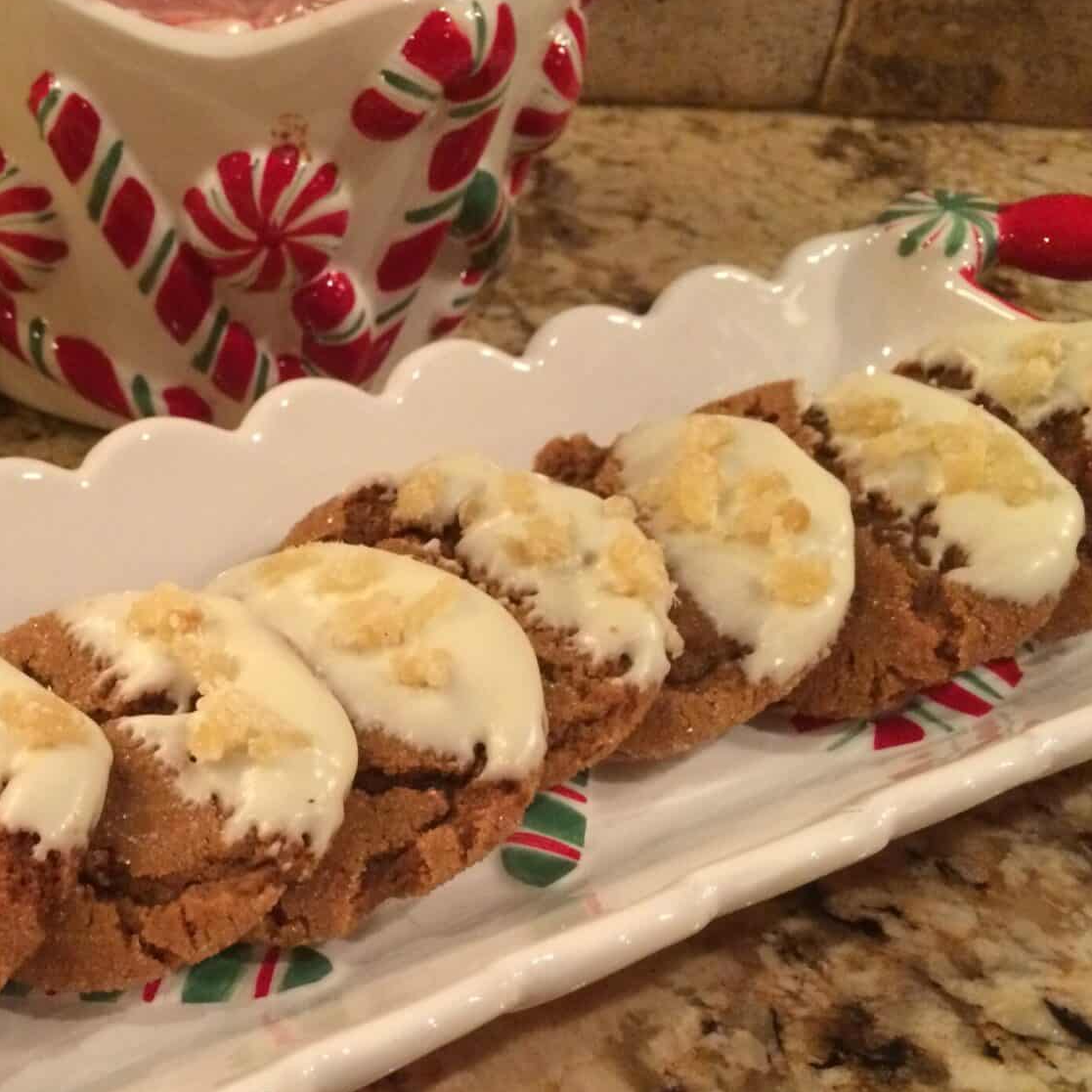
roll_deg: -2.0
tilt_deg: -40.5
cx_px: 201
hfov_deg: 34.8
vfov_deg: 35.9
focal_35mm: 47
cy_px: 679
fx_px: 1677
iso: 320
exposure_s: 1/30
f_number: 2.2
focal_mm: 4.15
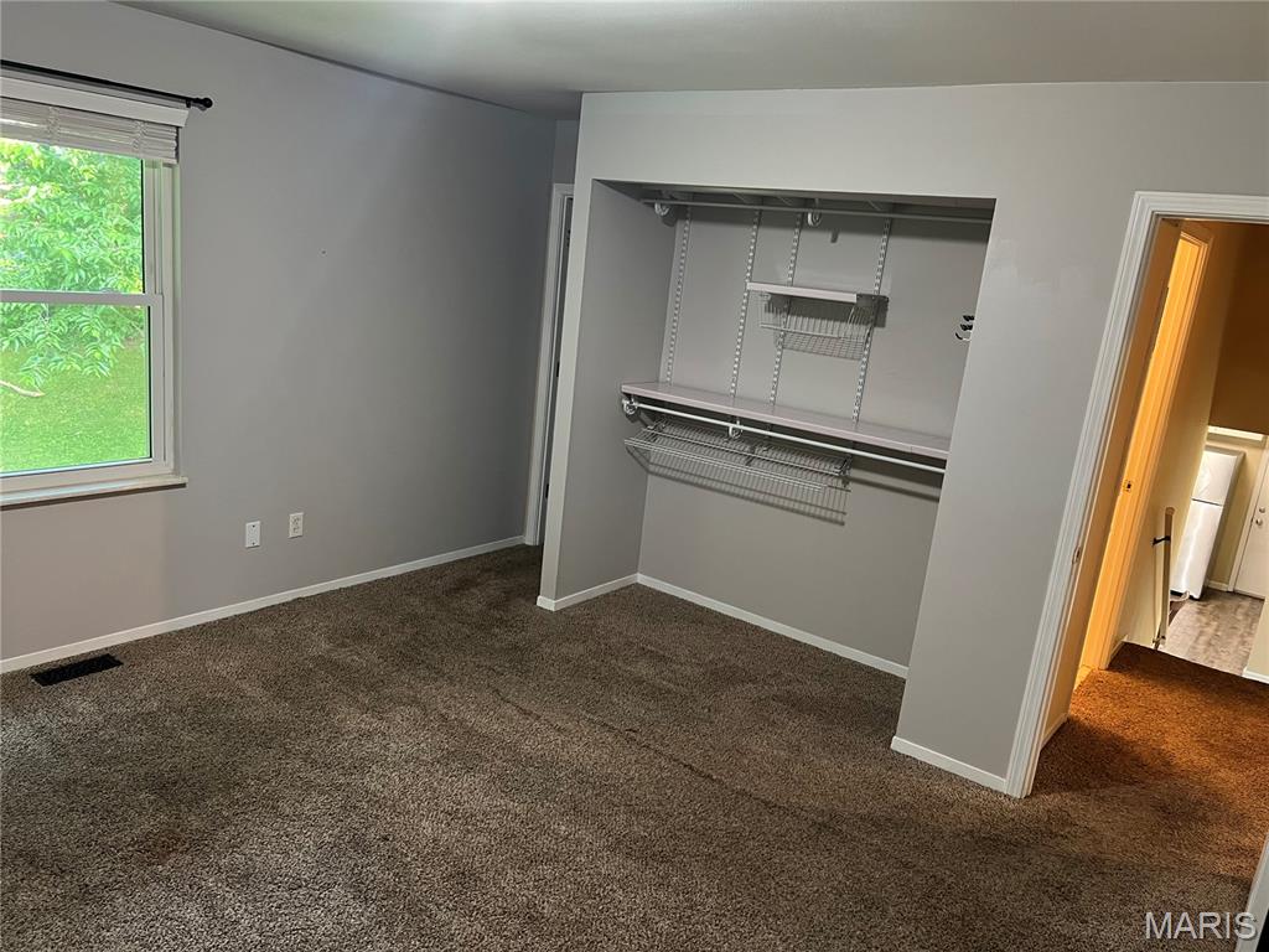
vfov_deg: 53.1
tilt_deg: -13.4
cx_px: 634
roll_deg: -6.1
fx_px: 953
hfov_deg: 67.3
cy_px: 476
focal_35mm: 26
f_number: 1.5
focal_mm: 5.7
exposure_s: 1/60
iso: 320
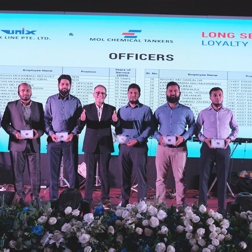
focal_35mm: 43
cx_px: 107
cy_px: 128
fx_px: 354
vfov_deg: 39.2
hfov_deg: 39.1
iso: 320
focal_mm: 22.1
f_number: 4.2
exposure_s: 1/38
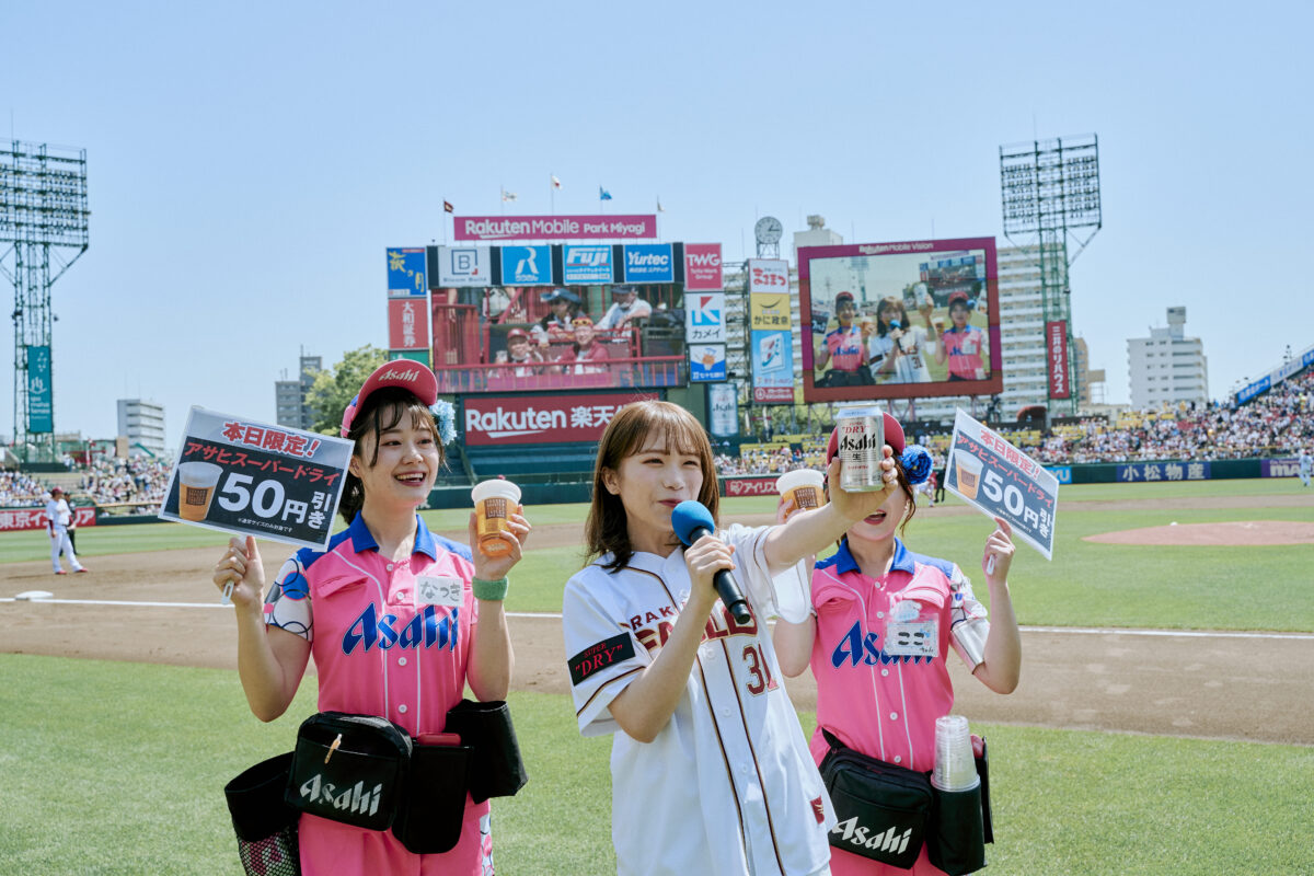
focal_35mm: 38
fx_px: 1387
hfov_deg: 50.7
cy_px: 438
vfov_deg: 35.1
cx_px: 657
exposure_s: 1/500
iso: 400
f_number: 8
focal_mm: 38
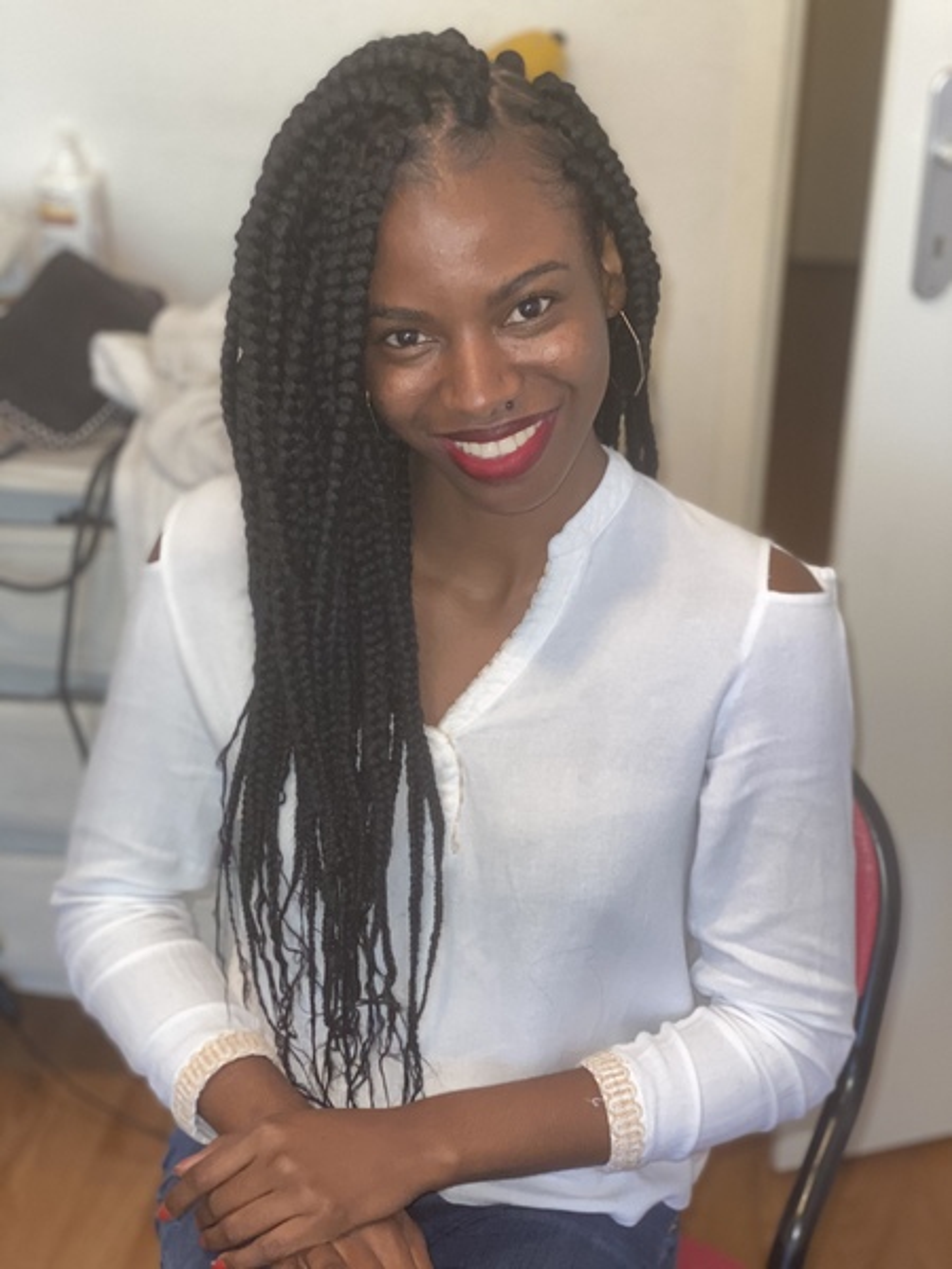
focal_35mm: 52
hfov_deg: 28.0
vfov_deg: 36.8
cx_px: 476
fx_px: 1907
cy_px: 634
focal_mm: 6
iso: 320
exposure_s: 1/40
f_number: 2
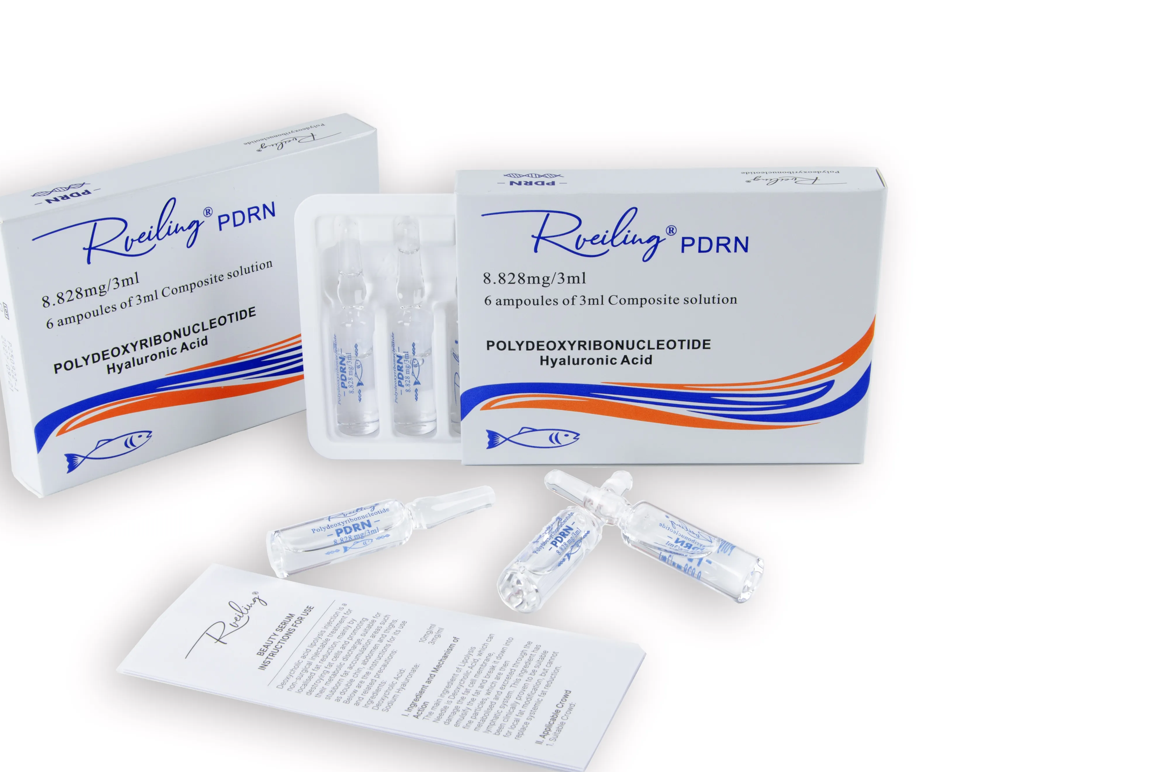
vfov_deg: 22.9
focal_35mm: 59
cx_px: 485
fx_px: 1907
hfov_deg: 33.9
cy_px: 388
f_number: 14
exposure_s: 1/25
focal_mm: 32
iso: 160
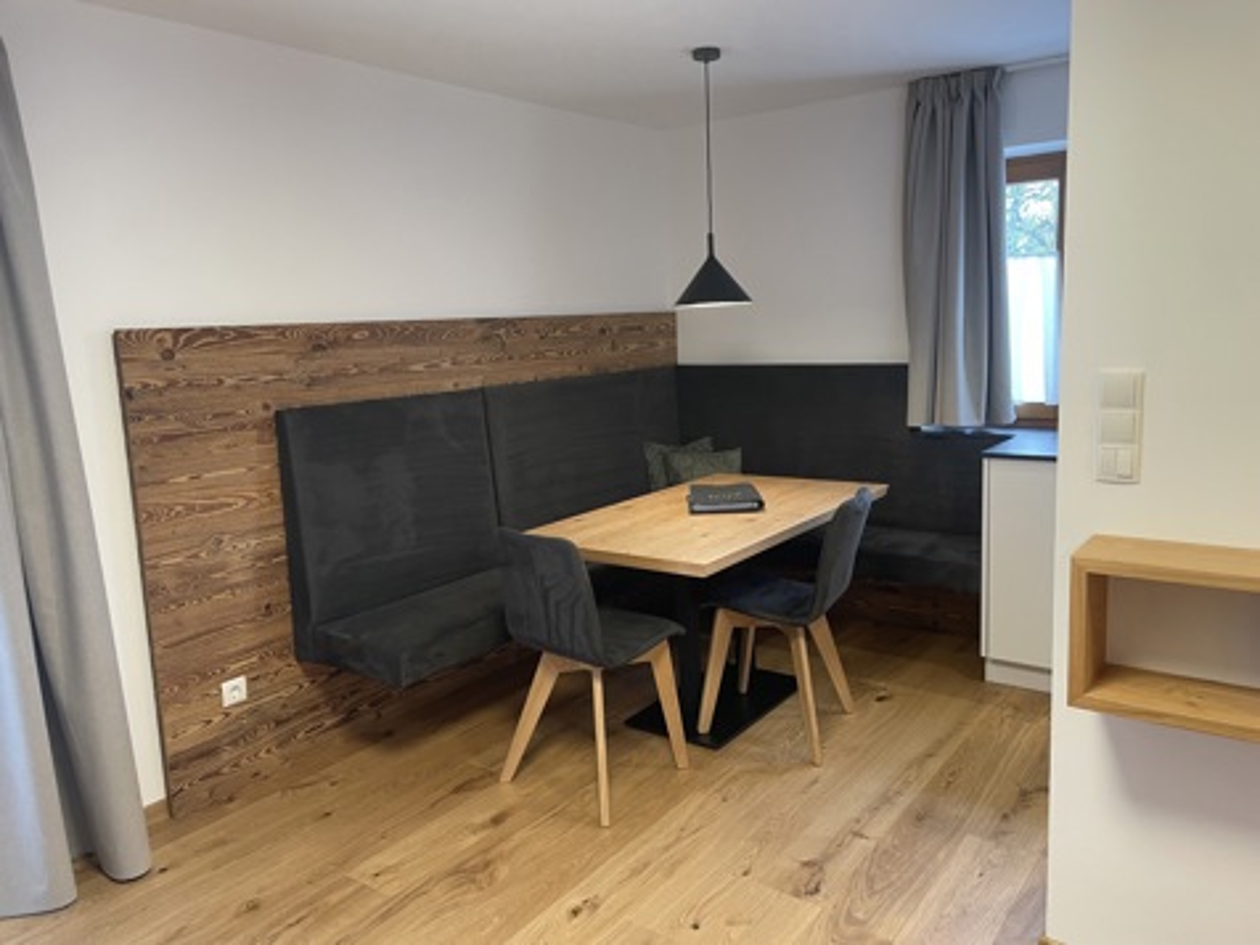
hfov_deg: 67.3
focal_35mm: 26
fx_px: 946
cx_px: 630
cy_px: 472
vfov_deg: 53.1
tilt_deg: -8.7
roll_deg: +3.0
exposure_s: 1/50
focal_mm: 4.2
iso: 80
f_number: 1.6
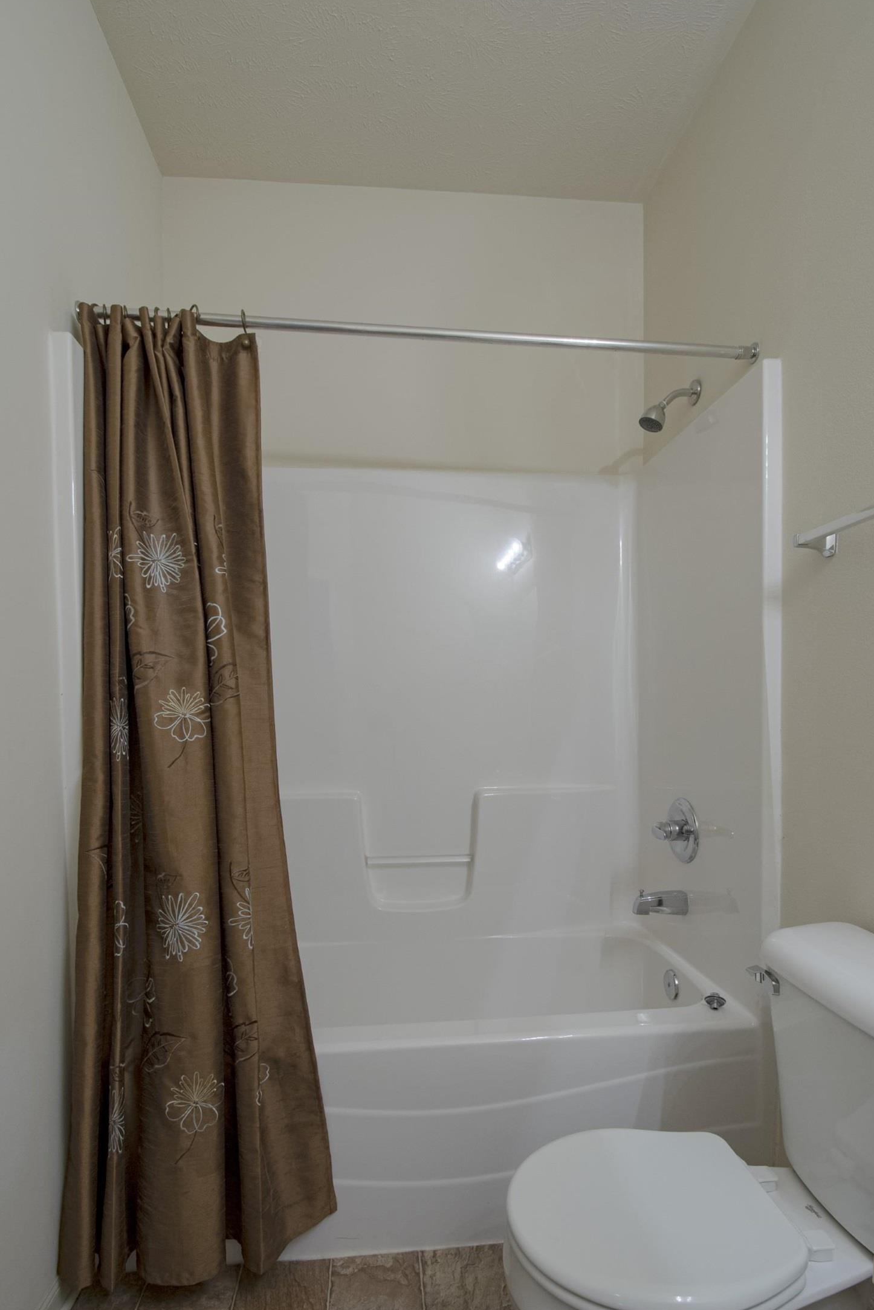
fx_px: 638
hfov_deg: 68.8
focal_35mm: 18
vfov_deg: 91.4
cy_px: 688
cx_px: 435
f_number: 8
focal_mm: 11
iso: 400
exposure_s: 1/4
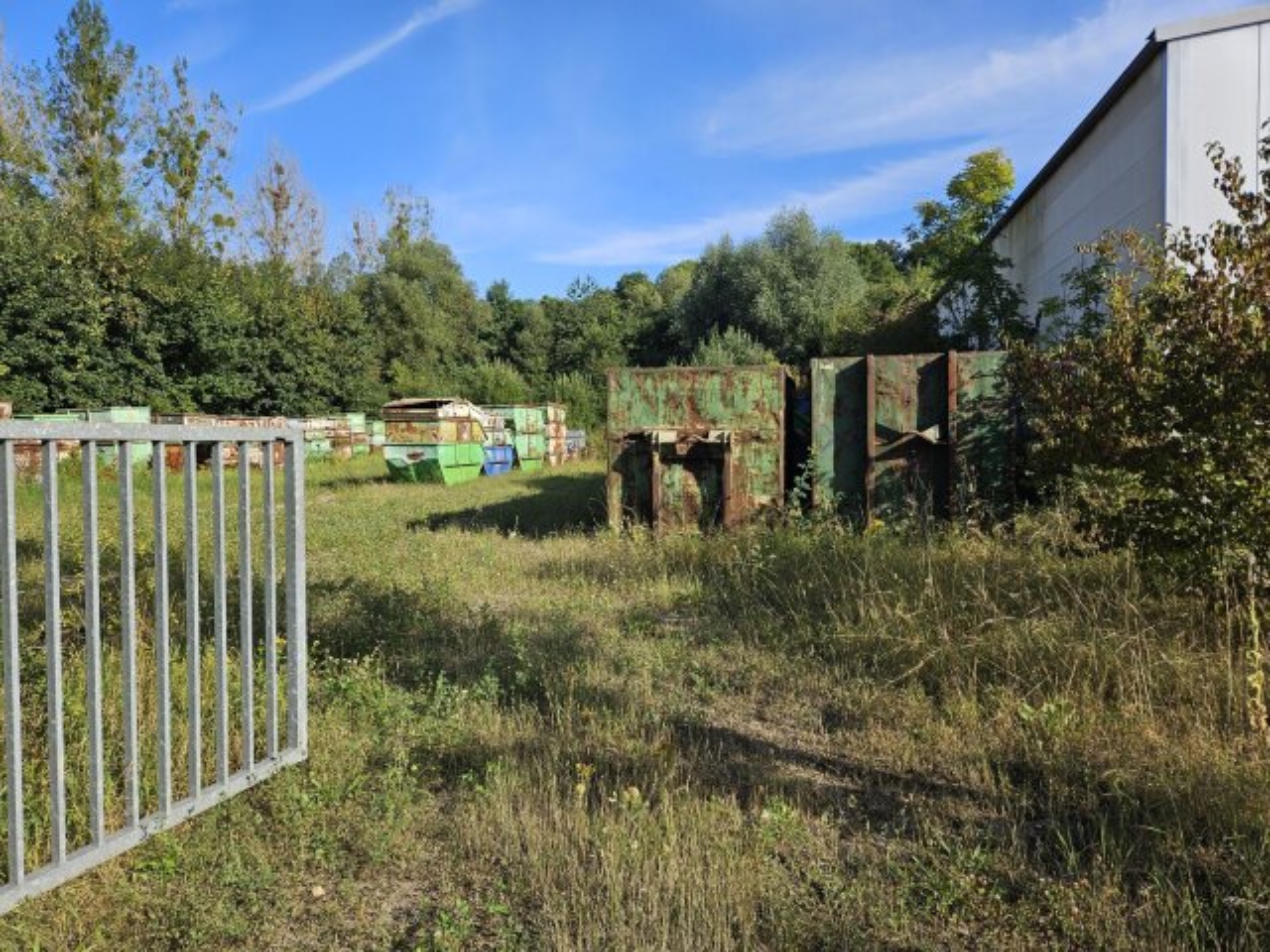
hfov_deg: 73.9
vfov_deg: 58.9
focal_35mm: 23
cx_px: 635
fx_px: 844
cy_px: 476
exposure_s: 1/1145
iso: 25
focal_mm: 5.4
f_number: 1.8
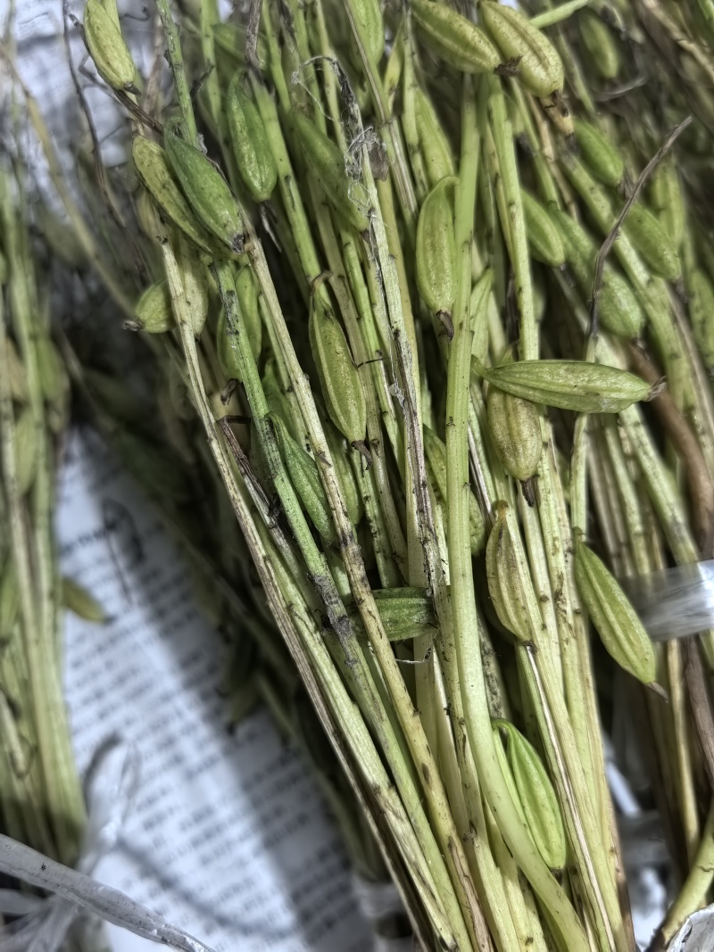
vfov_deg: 65.3
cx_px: 357
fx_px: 743
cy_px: 476
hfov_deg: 51.3
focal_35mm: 27
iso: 500
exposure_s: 1/33.3
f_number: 2
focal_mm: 6.98
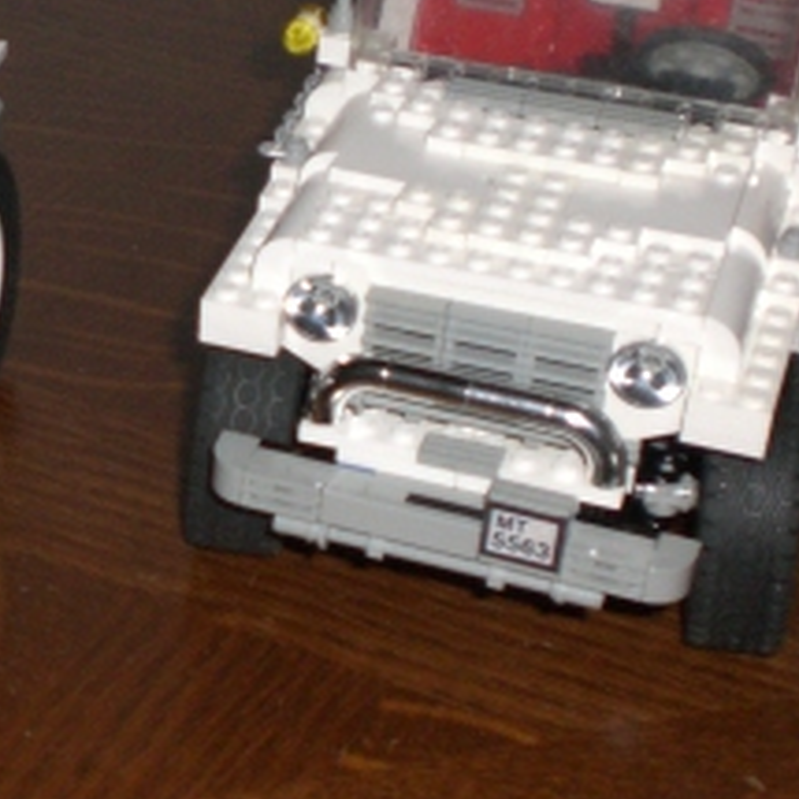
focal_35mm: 100
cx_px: 52
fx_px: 2611
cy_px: 427
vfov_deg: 17.4
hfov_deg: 17.1
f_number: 3.1
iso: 200
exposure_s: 1/60
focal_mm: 6.3
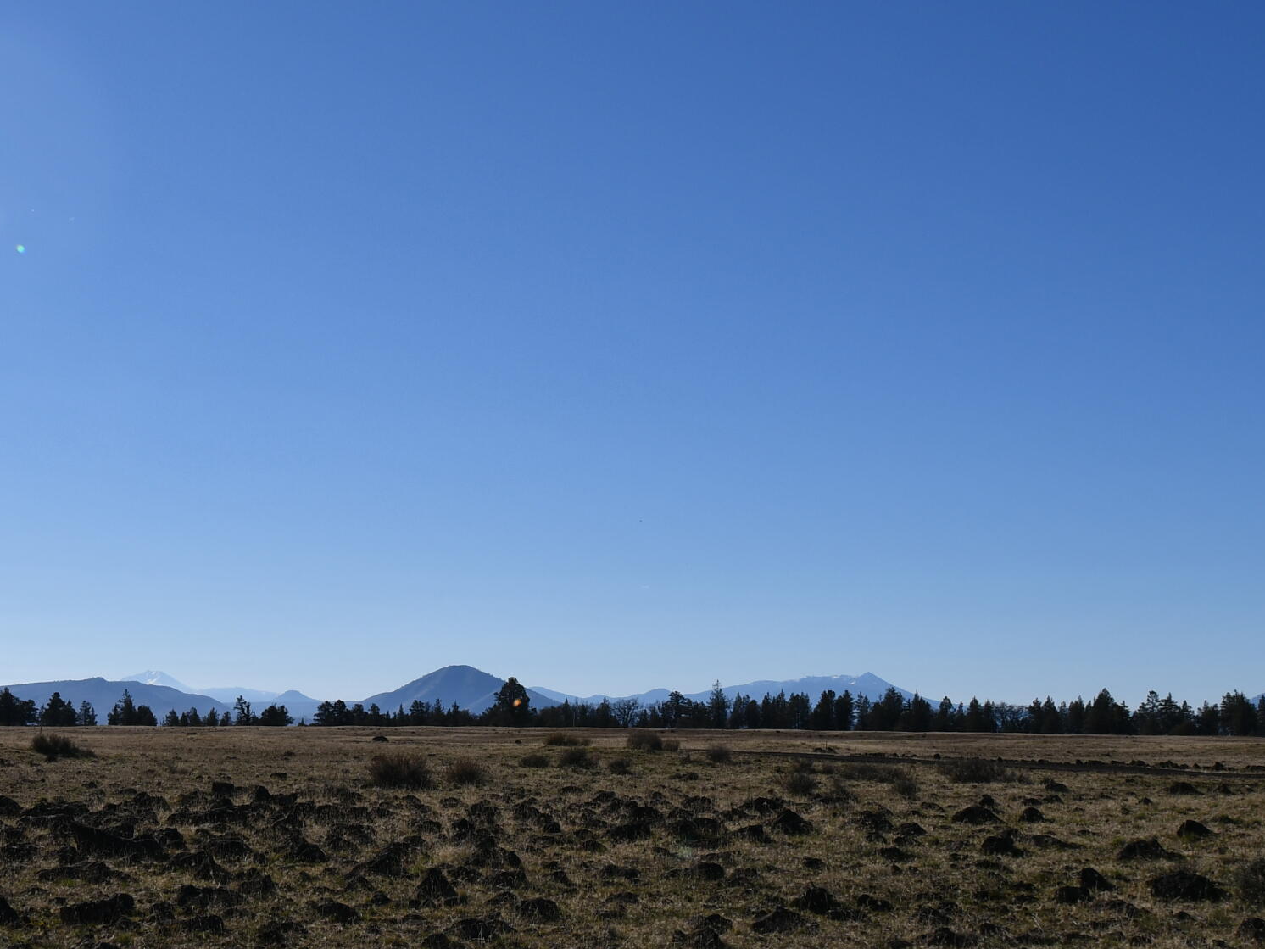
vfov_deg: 25.2
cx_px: 309
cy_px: 502
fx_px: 2120
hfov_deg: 32.6
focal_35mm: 58
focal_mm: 20
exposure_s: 1/500
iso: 100
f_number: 11
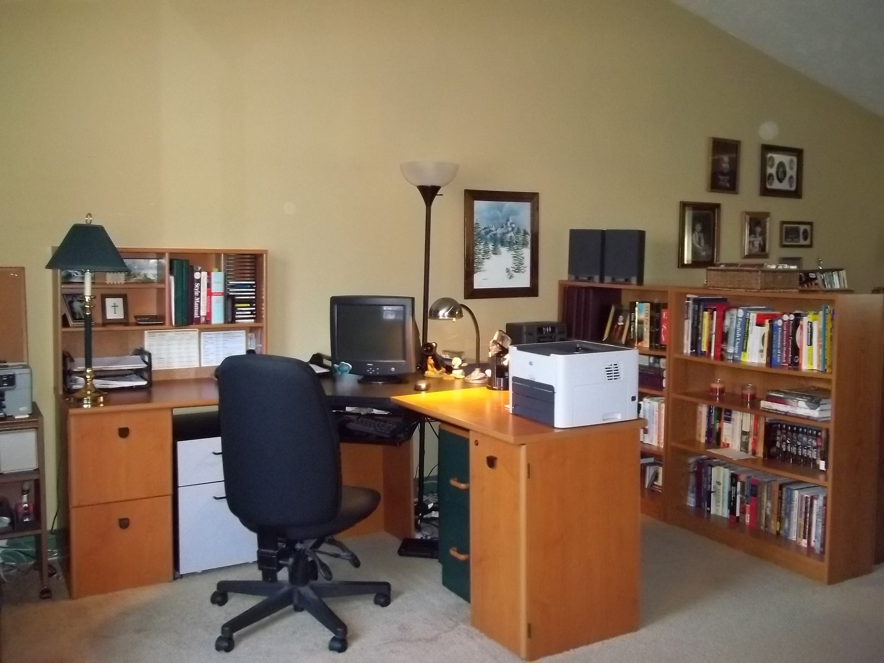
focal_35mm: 32
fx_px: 817
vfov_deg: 44.2
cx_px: 442
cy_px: 332
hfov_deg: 56.8
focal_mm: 5.7
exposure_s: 1/30
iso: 400
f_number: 2.9
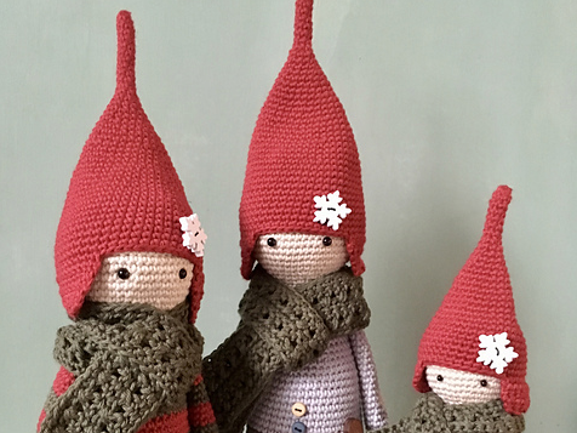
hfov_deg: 47.9
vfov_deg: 36.3
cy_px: 298
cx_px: 288
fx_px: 650
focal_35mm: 39
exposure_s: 1/17
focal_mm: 4.15
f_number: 2.2
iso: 640
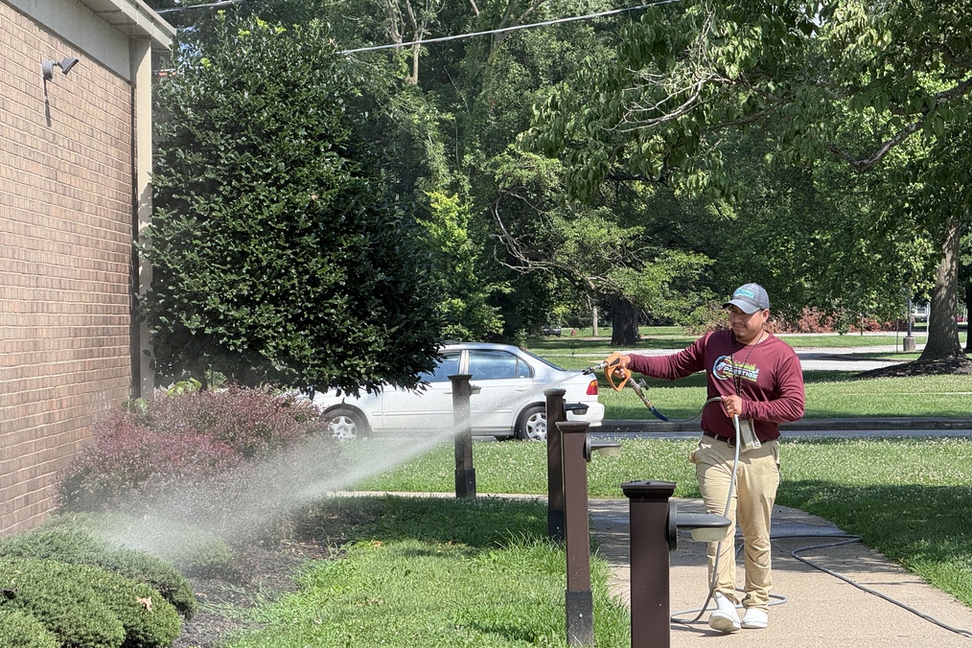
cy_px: 347
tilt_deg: +0.3
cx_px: 482
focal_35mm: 126
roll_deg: +0.5
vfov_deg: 10.9
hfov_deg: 16.3
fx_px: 3402
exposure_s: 1/514
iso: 50
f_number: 2.8
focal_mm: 15.66
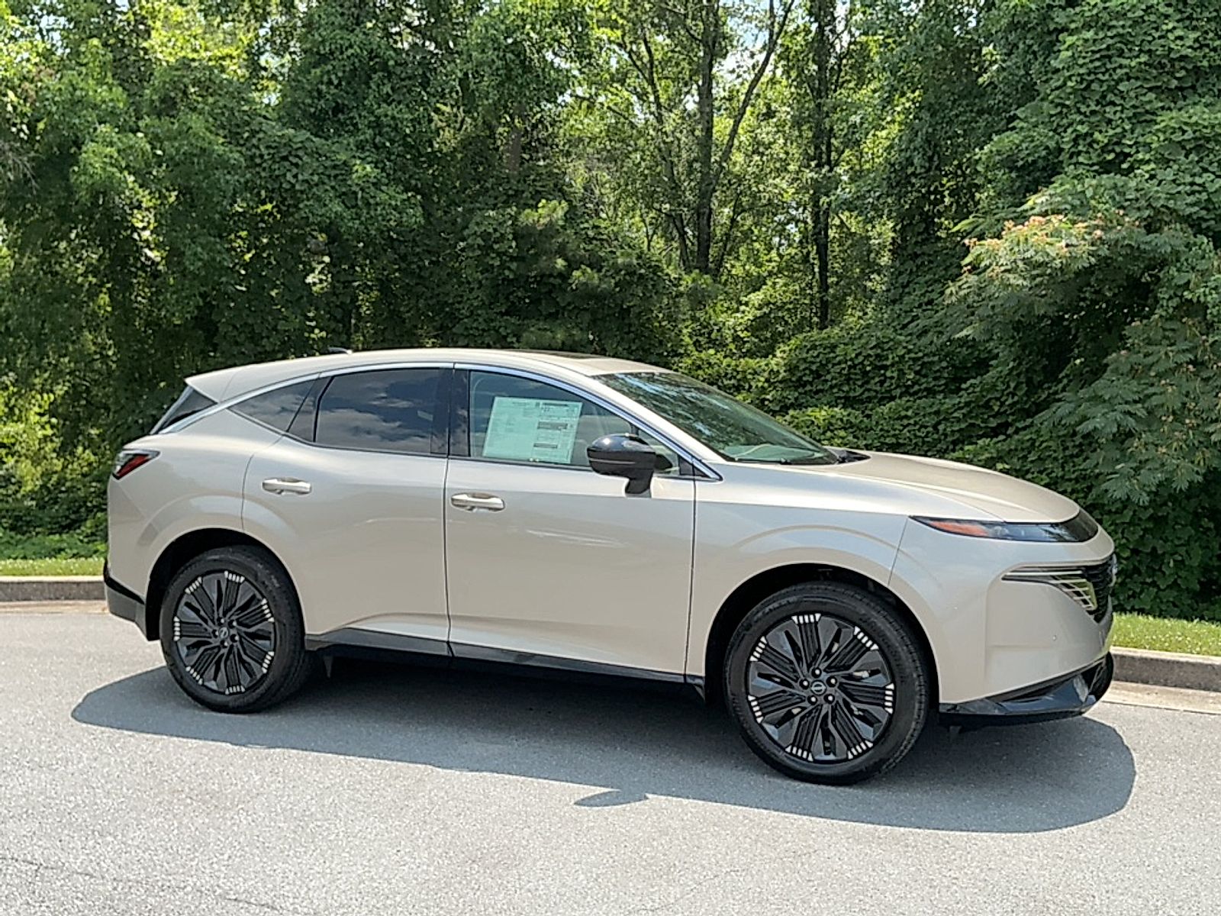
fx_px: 1023
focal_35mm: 29
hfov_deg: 61.7
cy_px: 458
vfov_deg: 48.2
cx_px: 610
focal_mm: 3
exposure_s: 1/1098
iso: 25
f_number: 1.8
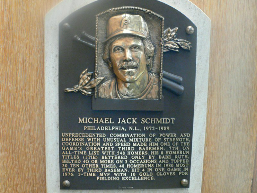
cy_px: 96
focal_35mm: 34
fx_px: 252
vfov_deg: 41.8
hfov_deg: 54.0
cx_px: 128
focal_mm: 6.3
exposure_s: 1/8
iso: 200
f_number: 2.8
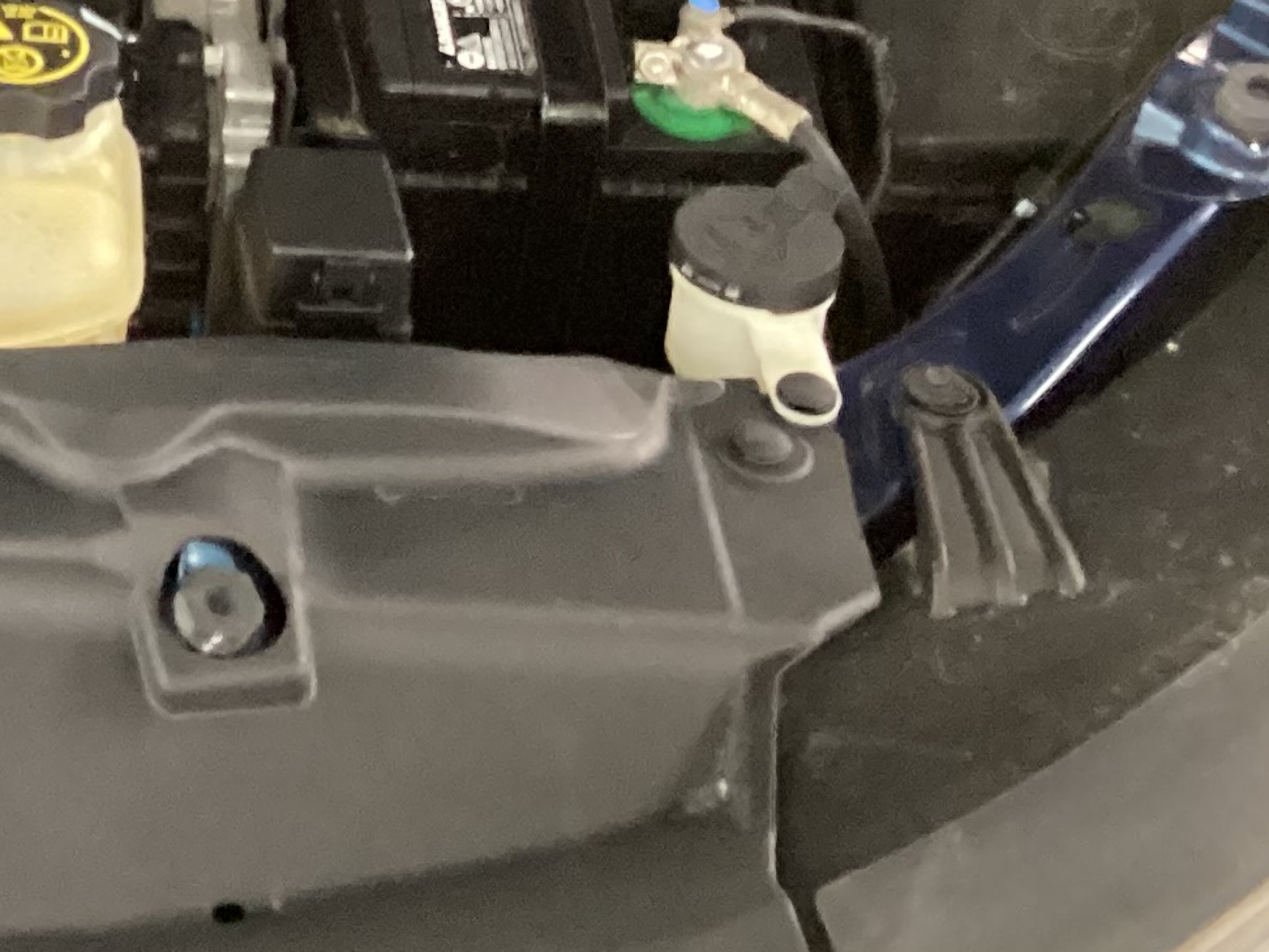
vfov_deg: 13.9
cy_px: -128
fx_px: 3813
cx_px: -591
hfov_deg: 17.2
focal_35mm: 104
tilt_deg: -34.8
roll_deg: +3.3
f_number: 2.4
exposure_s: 1/24
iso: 800
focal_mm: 3.3
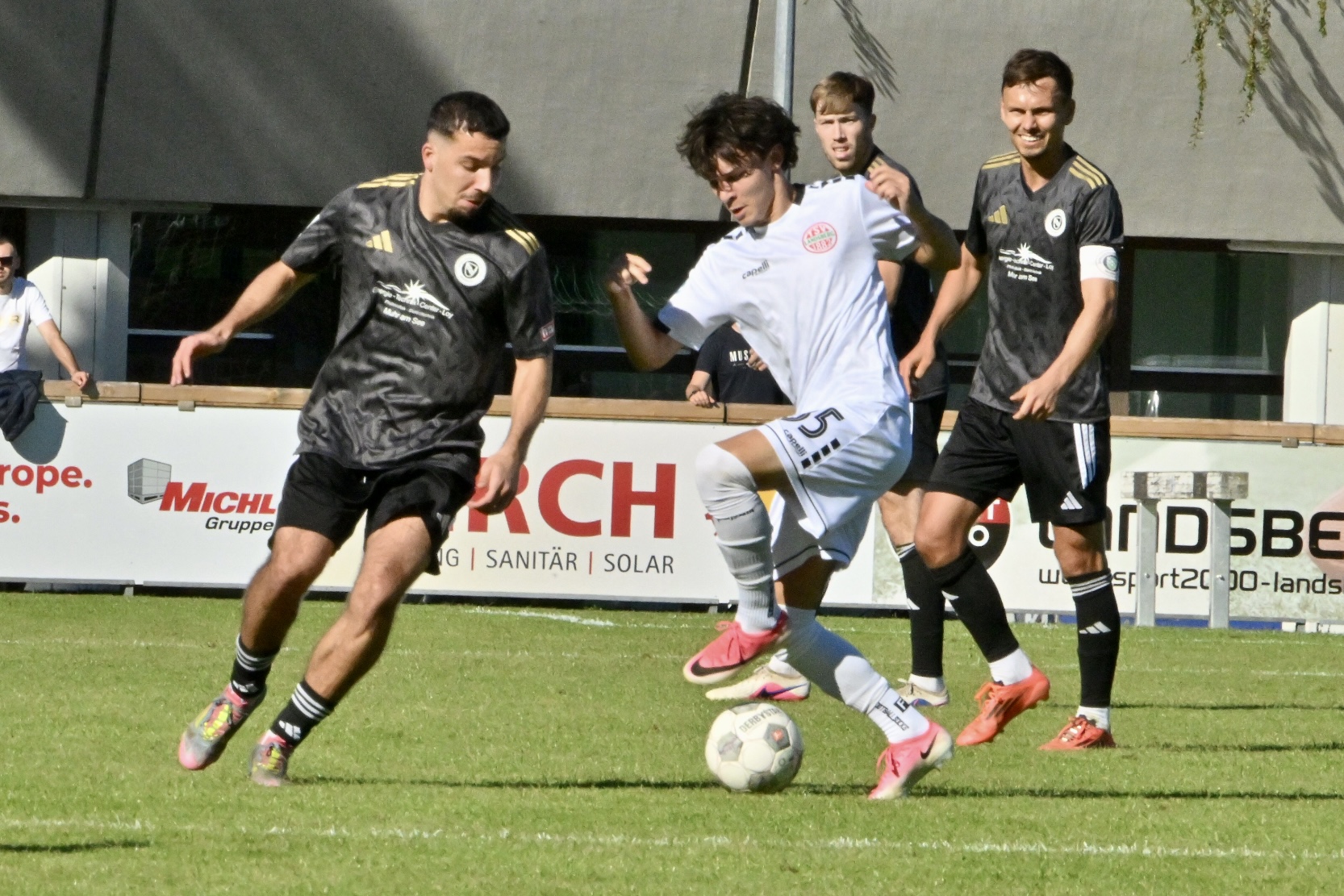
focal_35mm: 400
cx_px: 672
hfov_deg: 5.2
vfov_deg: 3.4
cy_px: 448
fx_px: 14934
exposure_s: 1/1250
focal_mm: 400
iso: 3200
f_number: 36
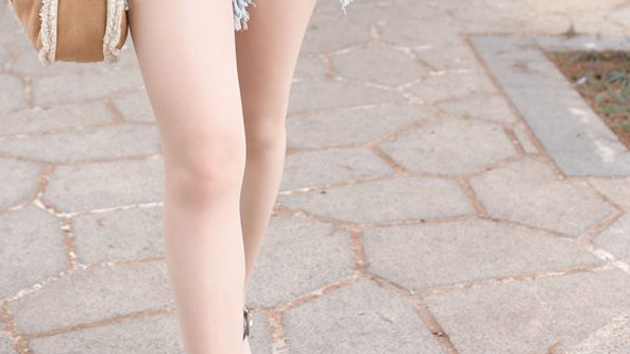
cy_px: -221
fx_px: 1586
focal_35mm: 95
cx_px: 203
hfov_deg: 22.4
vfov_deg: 12.0
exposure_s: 1/640
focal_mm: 35
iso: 500
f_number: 3.2
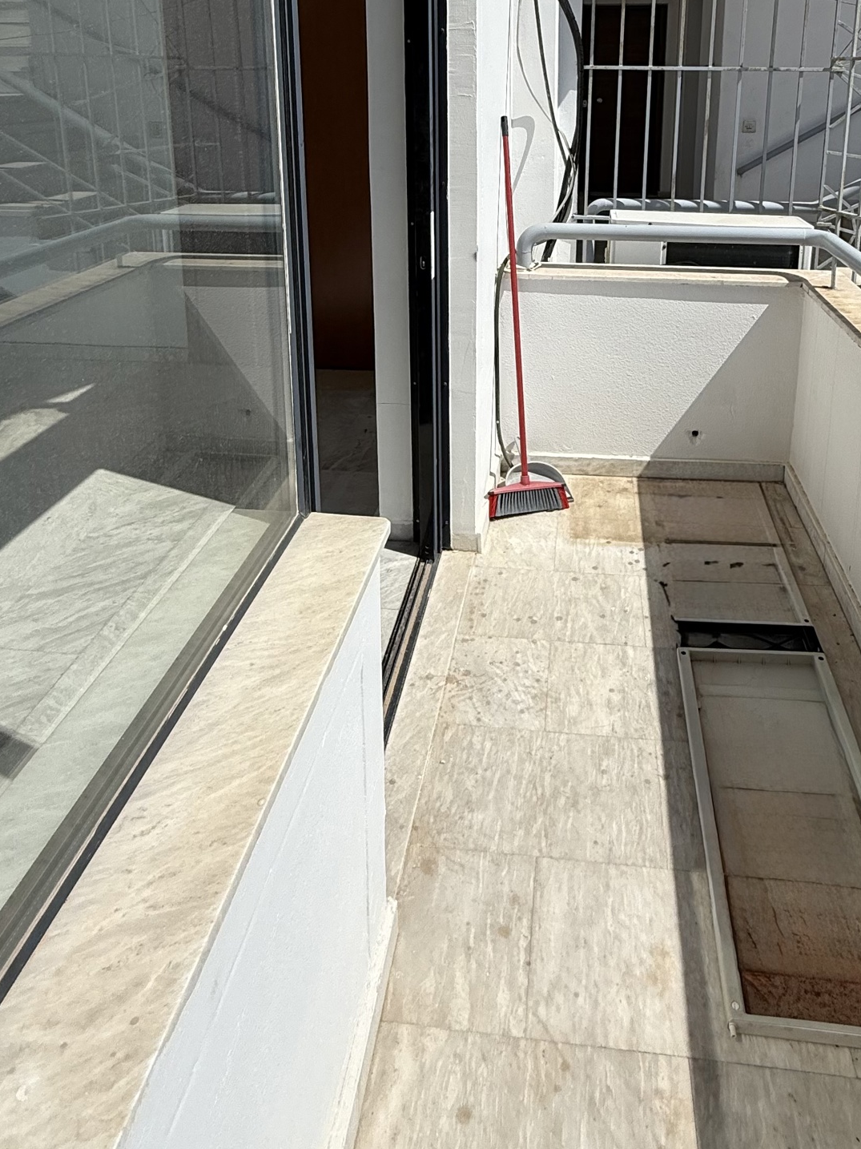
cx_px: 497
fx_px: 829
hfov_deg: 54.6
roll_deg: -1.5
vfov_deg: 63.7
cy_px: 240
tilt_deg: -11.5
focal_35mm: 25
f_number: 2.2
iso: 64
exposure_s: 1/6173
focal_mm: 2.22
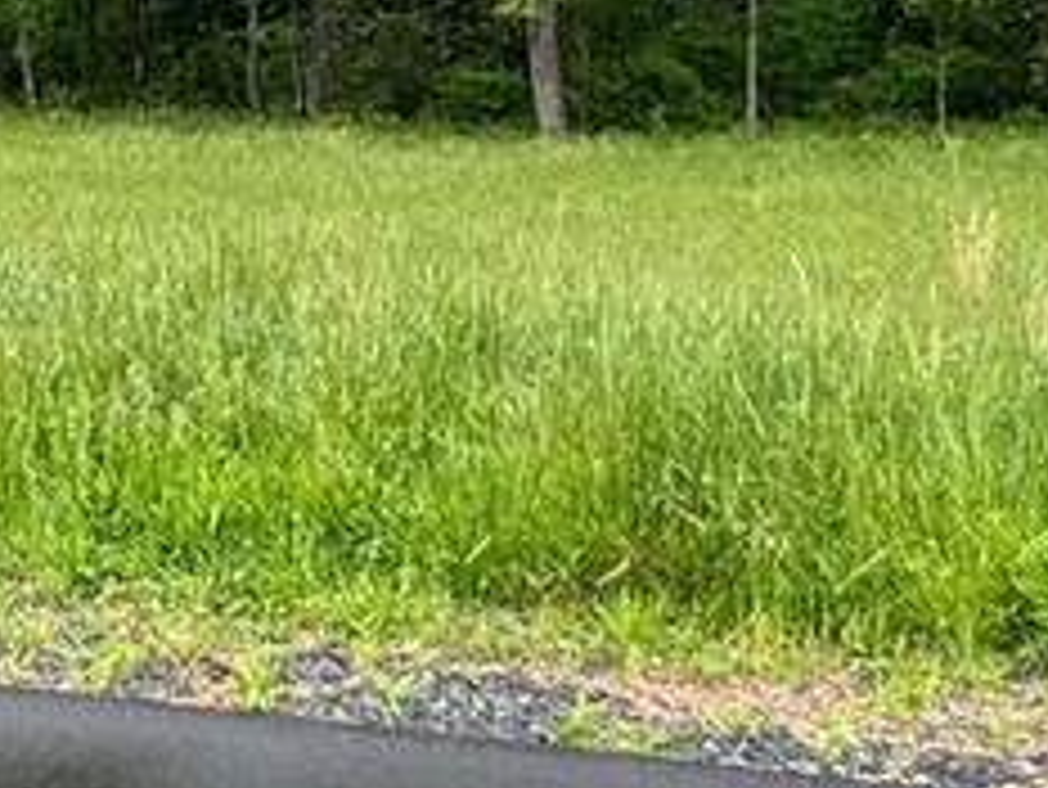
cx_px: 342
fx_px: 2332
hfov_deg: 25.2
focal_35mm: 77
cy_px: 68
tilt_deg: -1.2
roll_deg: +0.1
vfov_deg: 18.8
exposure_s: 1/222
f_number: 2.2
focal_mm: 2.22
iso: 40
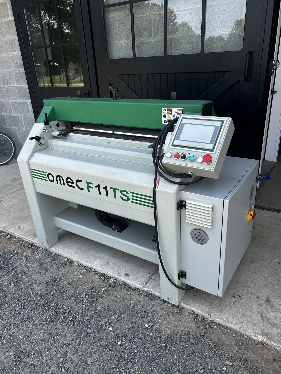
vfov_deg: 67.3
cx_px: 140
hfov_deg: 53.1
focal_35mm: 26
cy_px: 187
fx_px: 281
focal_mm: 5.7
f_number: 1.5
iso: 50
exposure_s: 1/1019
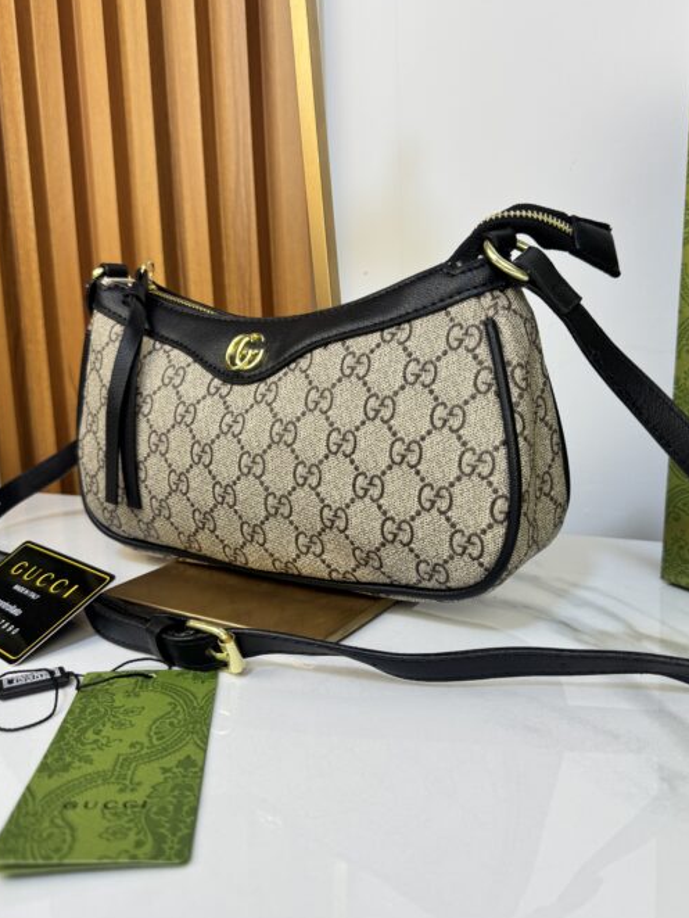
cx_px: 376
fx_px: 769
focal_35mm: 29
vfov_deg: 61.6
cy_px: 451
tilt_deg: -11.1
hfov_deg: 48.2
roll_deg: +2.3
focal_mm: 6.76
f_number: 1.78
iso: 64
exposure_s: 1/183
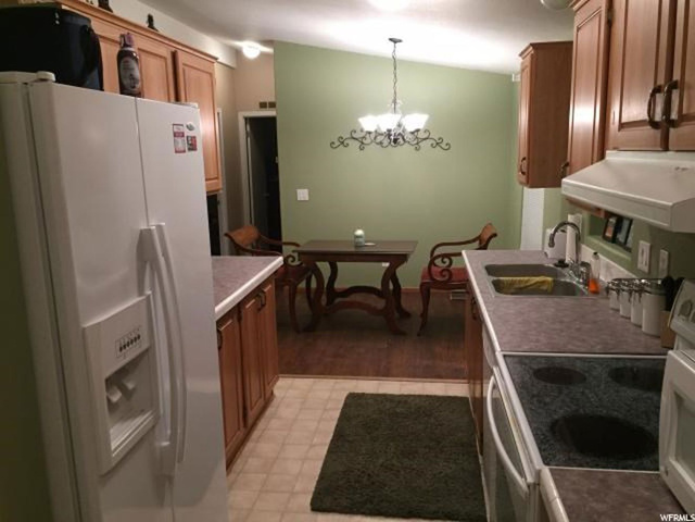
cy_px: 261
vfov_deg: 48.2
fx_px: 582
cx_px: 348
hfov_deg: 61.7
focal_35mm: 29
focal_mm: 4.15
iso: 125
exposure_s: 1/30
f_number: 2.2
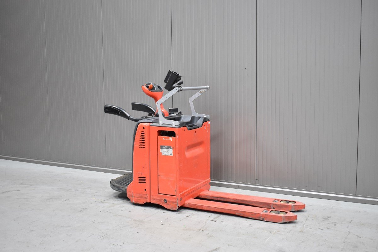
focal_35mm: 39
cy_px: 126
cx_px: 189
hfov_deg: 49.6
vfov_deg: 34.2
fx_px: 409
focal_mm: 26
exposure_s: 1/40
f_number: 4.5
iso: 1250
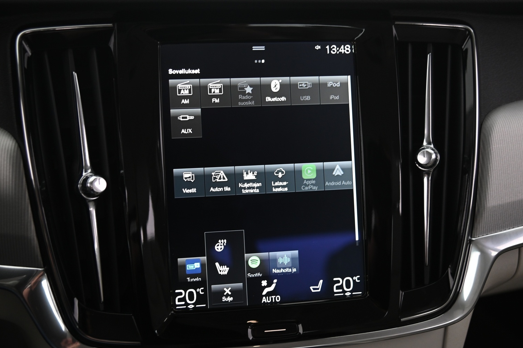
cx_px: 257
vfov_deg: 32.6
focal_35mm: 41
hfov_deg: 47.4
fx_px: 595
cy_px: 184
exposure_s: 1/15
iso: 1250
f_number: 4
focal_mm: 38
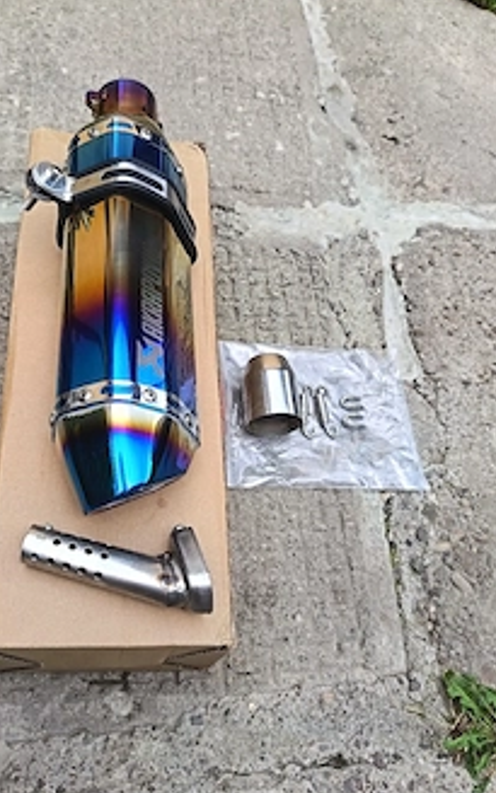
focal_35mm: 31
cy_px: 394
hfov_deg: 40.3
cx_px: 186
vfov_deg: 61.2
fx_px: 670
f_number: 1.75
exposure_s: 1/100
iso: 136
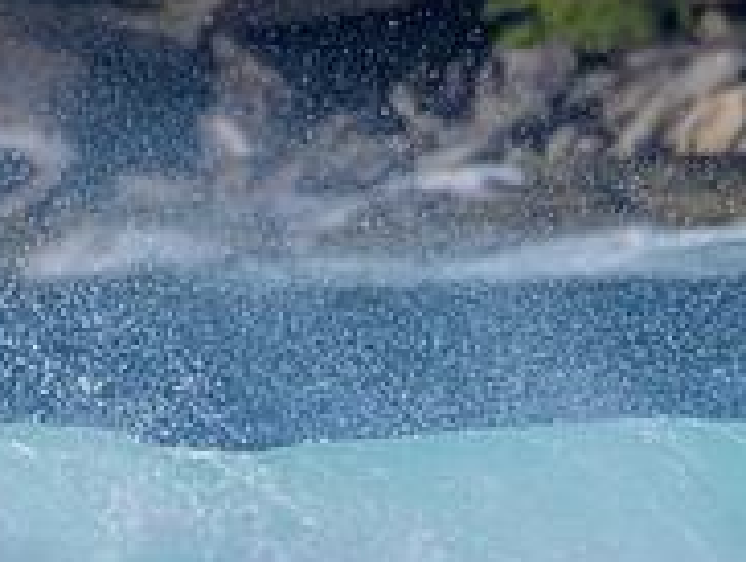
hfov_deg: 0.6
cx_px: -160
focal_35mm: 3061
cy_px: 777
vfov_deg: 0.5
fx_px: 66054
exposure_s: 1/2000
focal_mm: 1000
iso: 720
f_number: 11
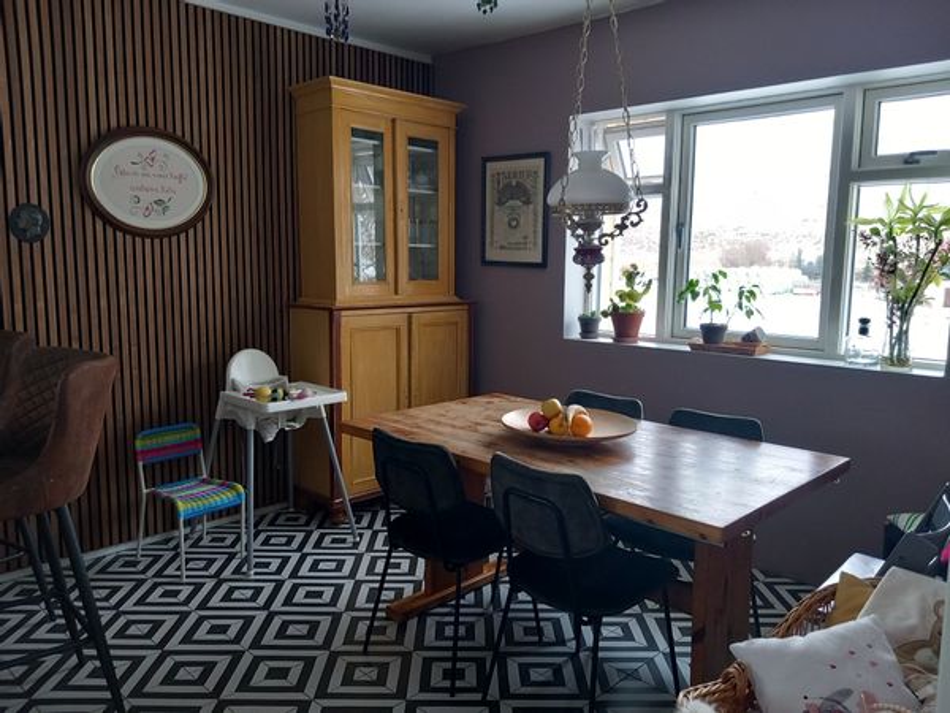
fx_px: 741
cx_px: 475
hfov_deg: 65.3
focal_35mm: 27
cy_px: 356
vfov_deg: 51.4
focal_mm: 4
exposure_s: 1/33
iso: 250
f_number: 1.8
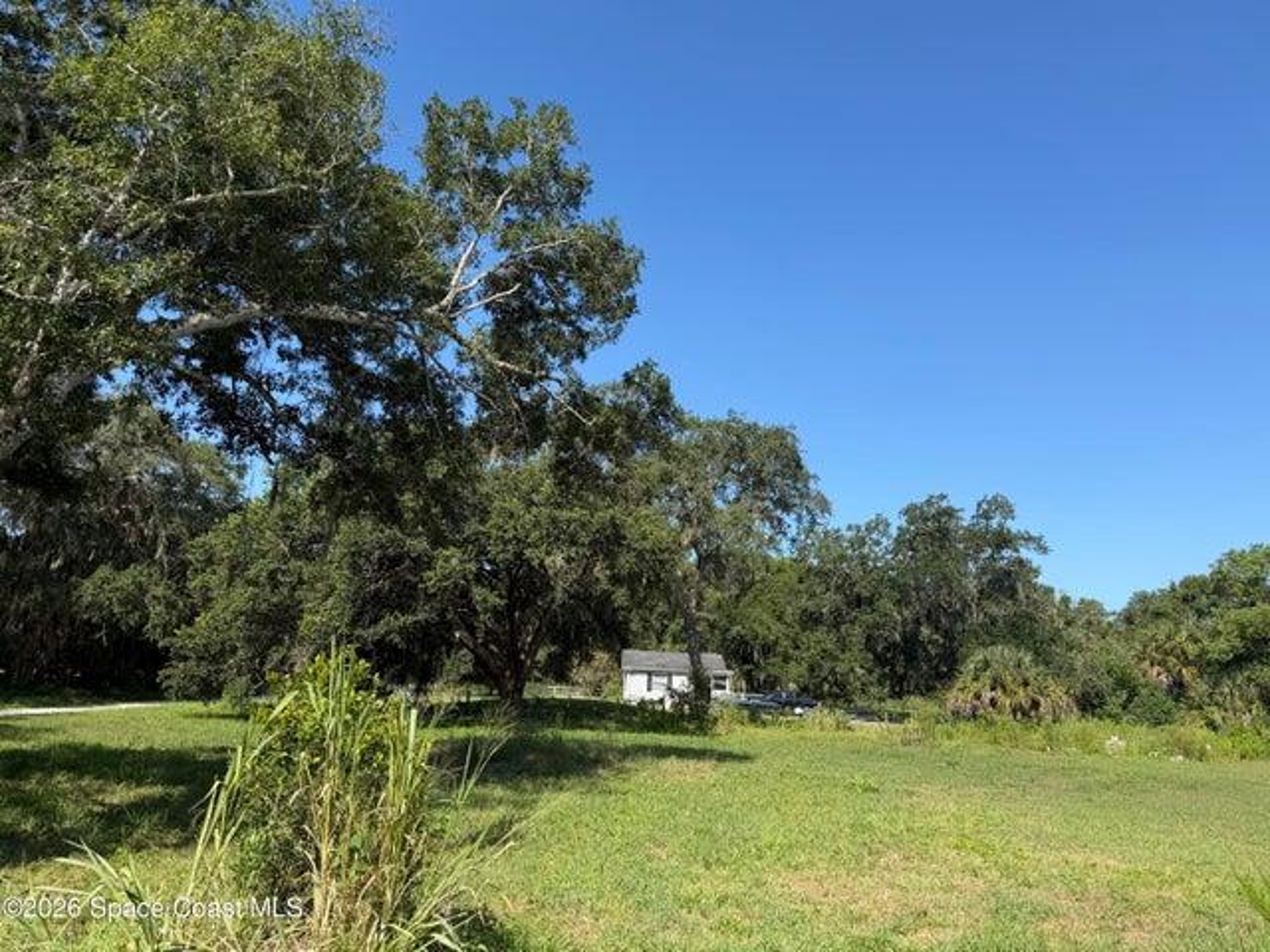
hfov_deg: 71.6
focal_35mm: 24
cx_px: 635
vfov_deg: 56.8
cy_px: 476
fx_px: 881
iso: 80
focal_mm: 6.76
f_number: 1.78
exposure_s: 1/3021
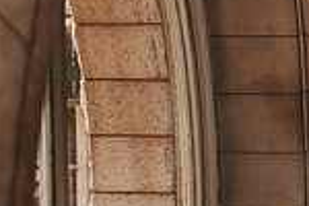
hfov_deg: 13.2
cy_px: 104
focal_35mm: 139
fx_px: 1193
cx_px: 577
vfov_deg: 9.9
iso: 800
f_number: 4
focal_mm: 35
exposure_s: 1/160
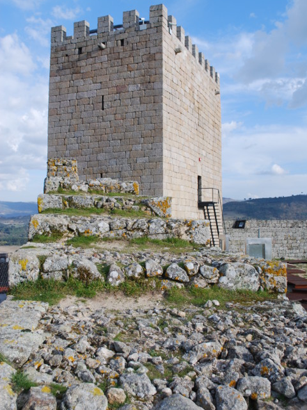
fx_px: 461
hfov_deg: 36.8
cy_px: 191
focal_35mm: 39
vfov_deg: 47.8
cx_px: 154
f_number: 7.1
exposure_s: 1/200
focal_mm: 24
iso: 100
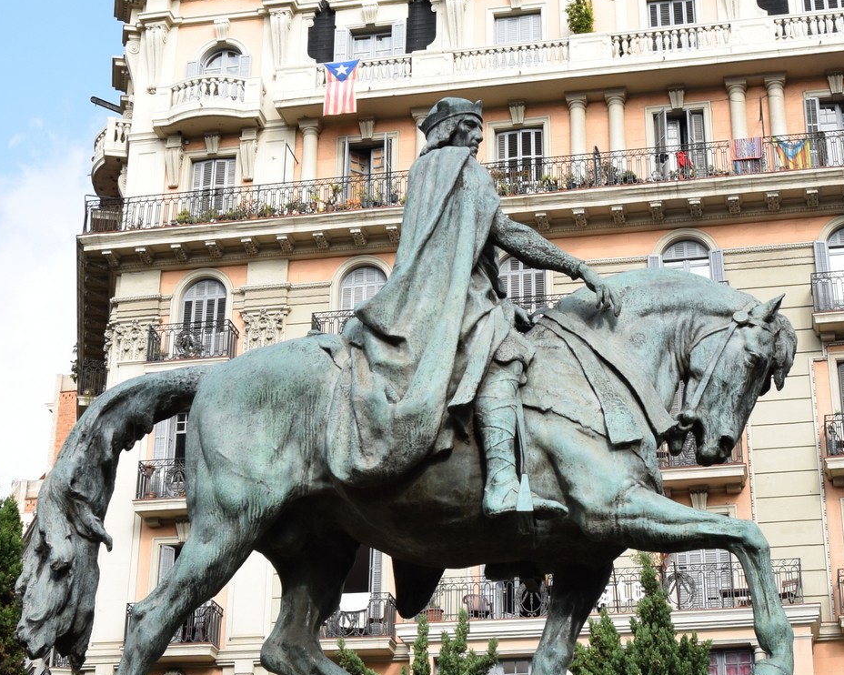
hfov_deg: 32.0
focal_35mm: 59
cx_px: 448
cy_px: 272
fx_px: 1473
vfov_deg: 25.7
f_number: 8
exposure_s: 1/250
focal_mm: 18
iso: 200
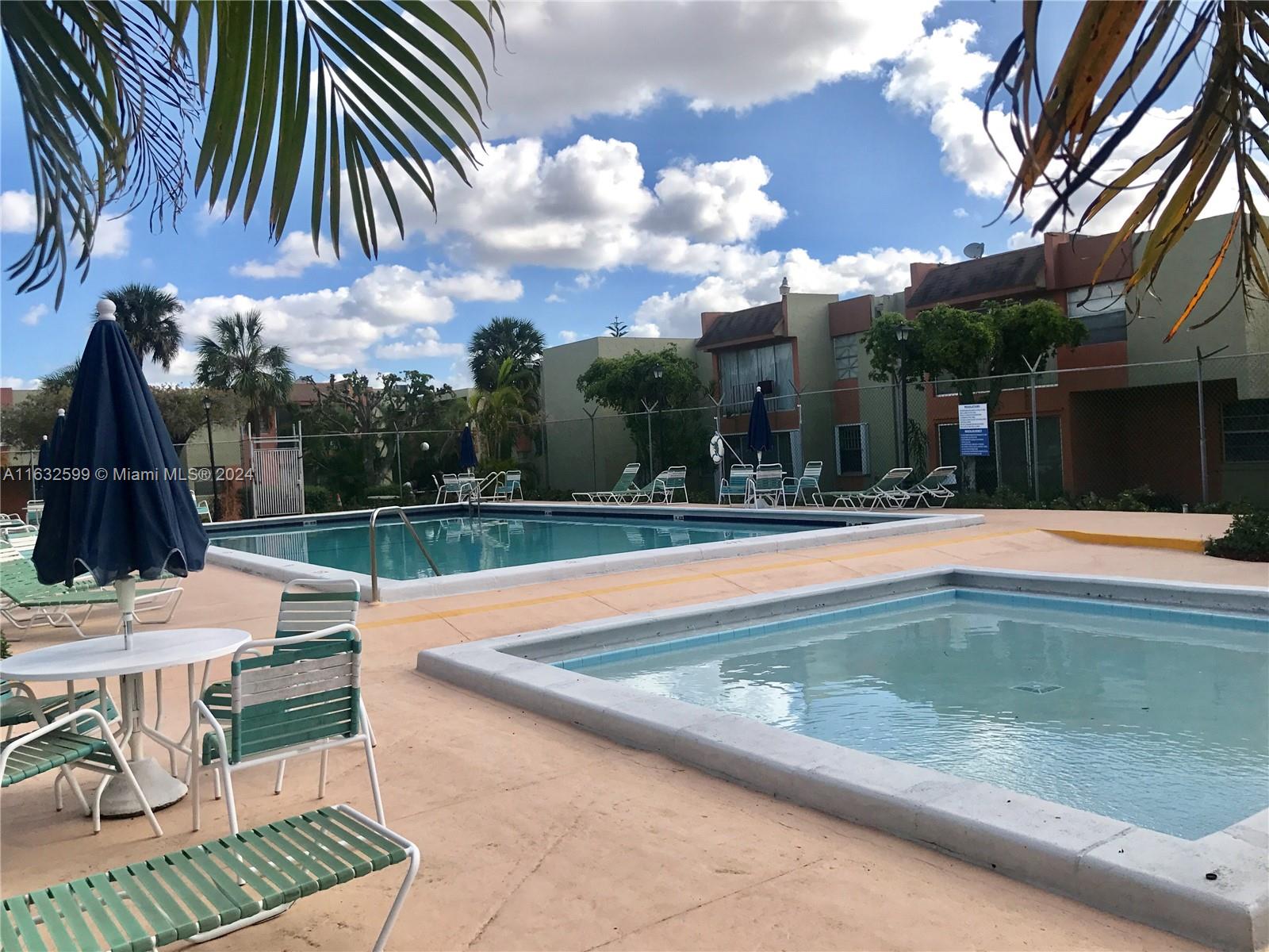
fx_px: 1026
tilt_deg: -0.7
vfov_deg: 49.7
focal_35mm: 28
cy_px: 476
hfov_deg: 63.4
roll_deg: +3.7
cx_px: 634
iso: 20
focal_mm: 3.99
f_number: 1.8
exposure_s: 1/2398
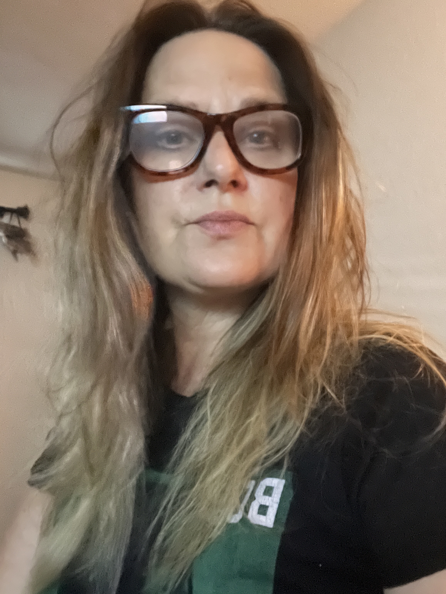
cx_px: 223
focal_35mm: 30
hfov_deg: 46.8
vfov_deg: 60.0
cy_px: 297
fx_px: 515
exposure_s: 1/15
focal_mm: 2.71
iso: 2000
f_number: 2.2
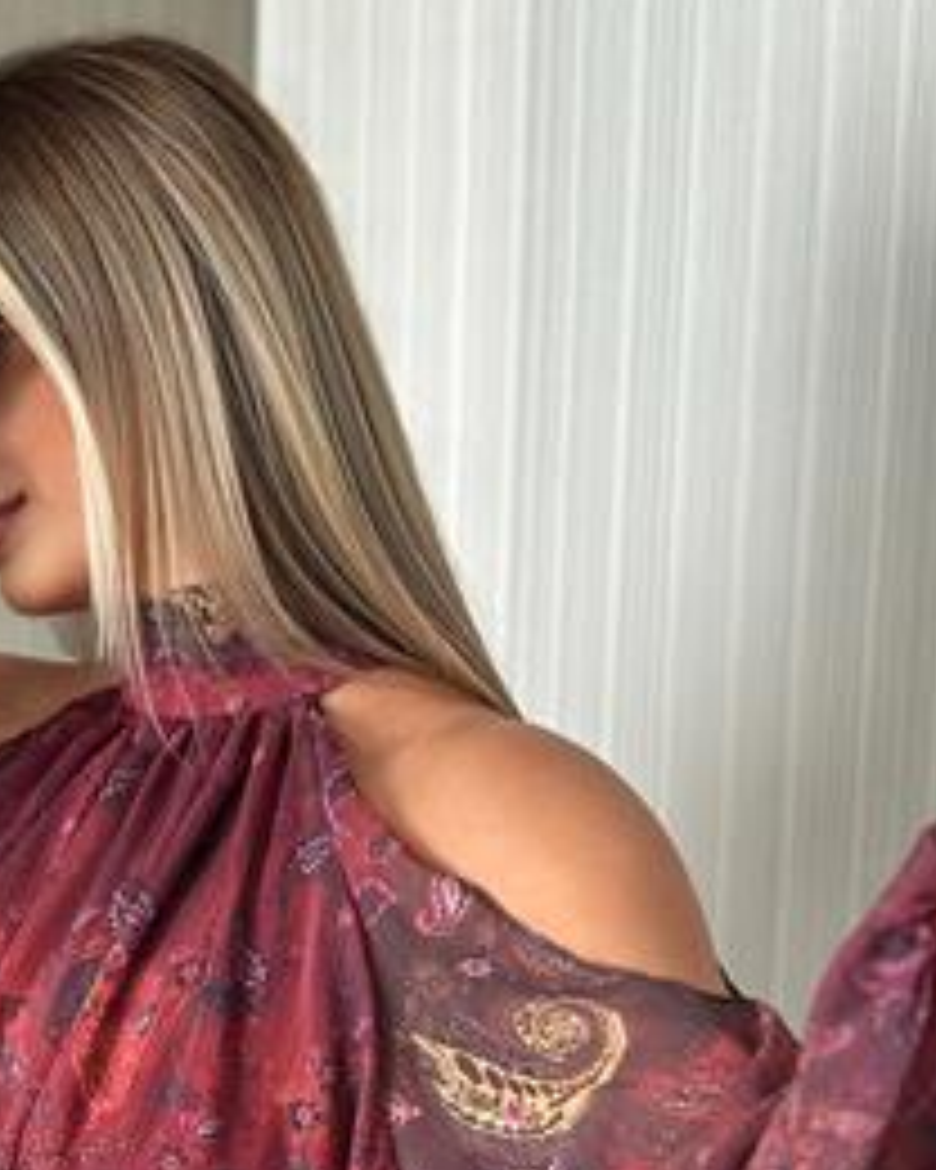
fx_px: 3324
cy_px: 1028
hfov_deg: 15.9
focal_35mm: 96
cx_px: 180
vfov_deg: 19.6
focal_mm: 6.86
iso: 400
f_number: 1.78
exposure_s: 1/40
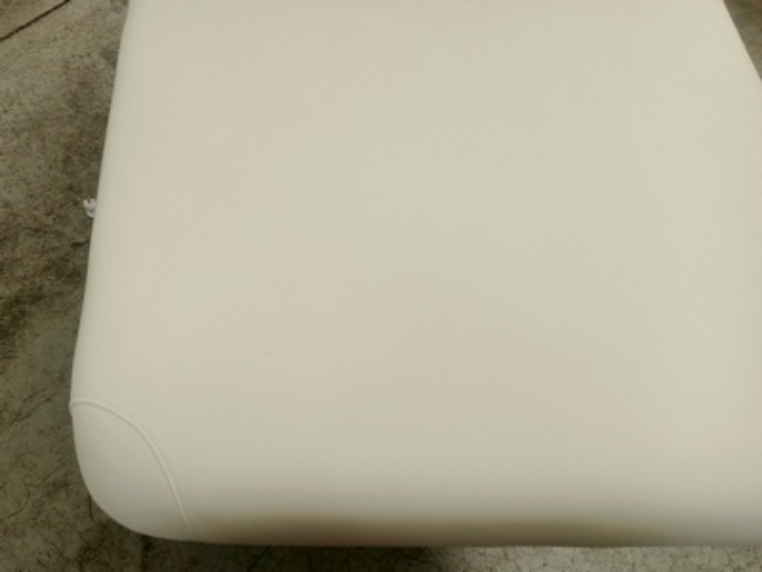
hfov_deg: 71.6
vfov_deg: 56.8
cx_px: 381
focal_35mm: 24
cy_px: 286
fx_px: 528
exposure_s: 1/100
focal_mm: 5.25
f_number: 1.75
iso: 197
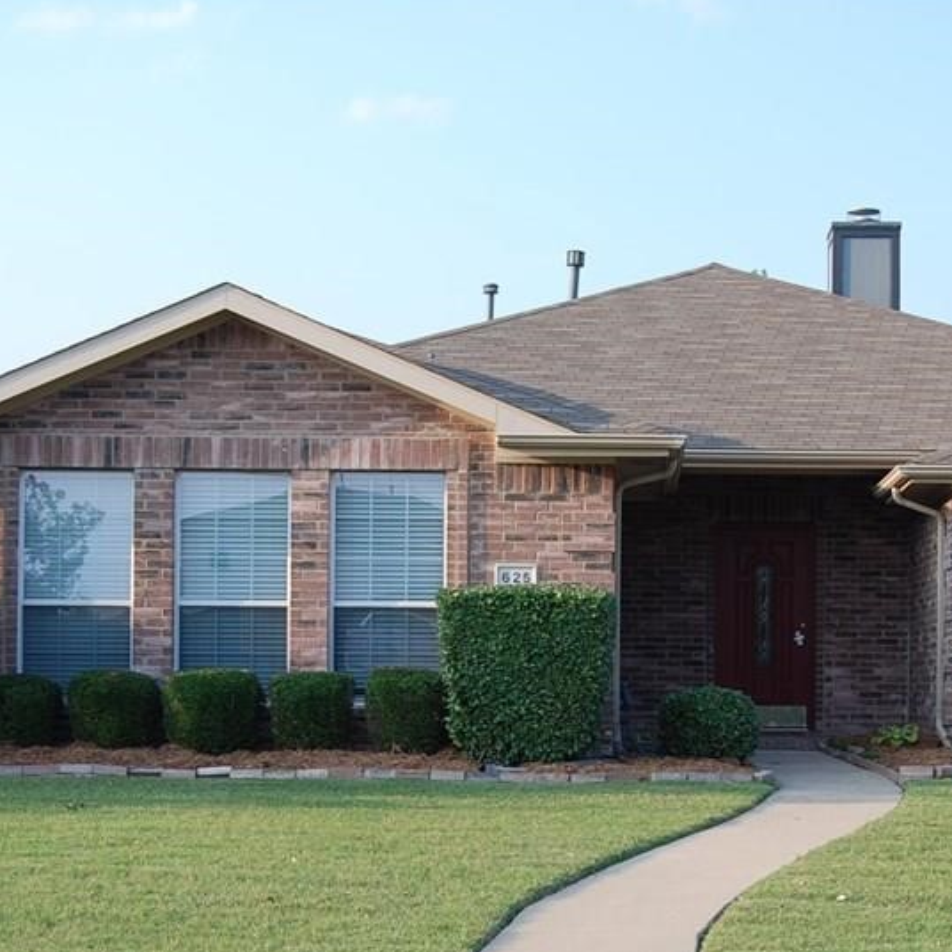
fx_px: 2485
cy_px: 627
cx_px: 662
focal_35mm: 80
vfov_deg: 21.6
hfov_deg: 21.6
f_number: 6.3
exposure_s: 1/125
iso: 100
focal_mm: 31
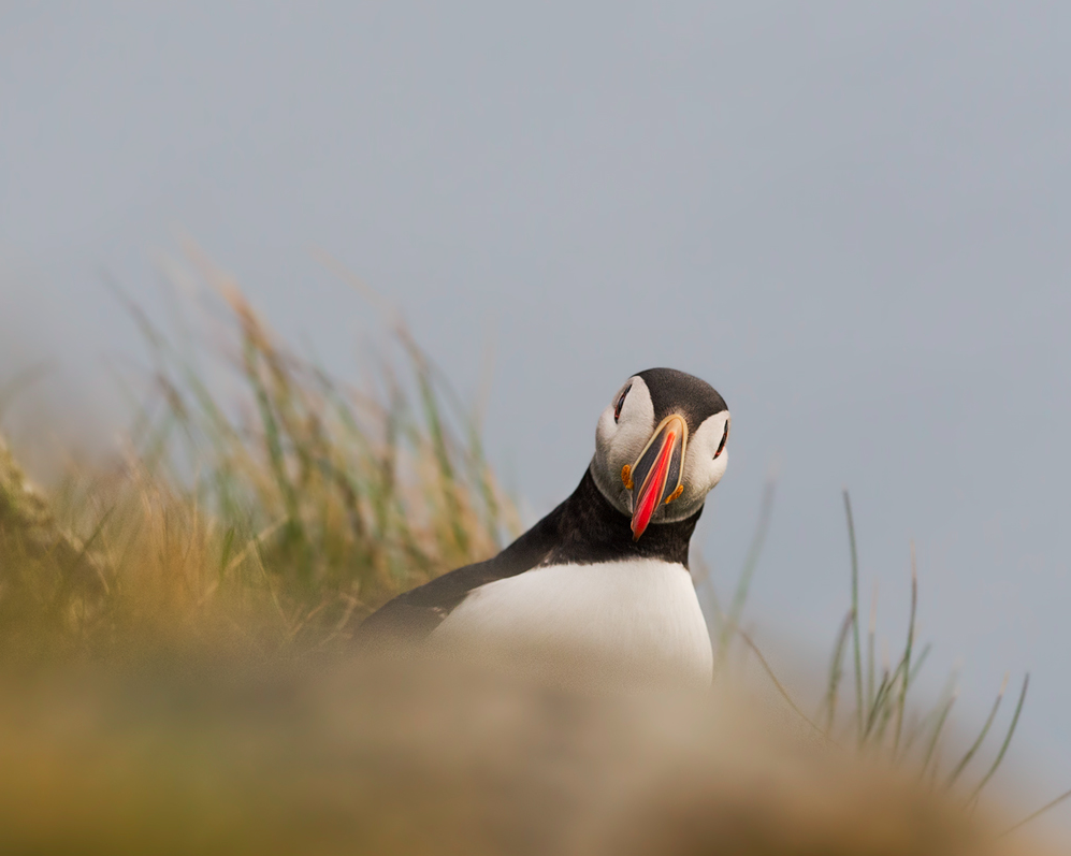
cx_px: 435
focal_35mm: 339
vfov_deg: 4.6
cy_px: 429
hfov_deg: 5.7
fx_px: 10742
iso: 1250
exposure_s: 1/2000
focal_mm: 300
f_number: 5
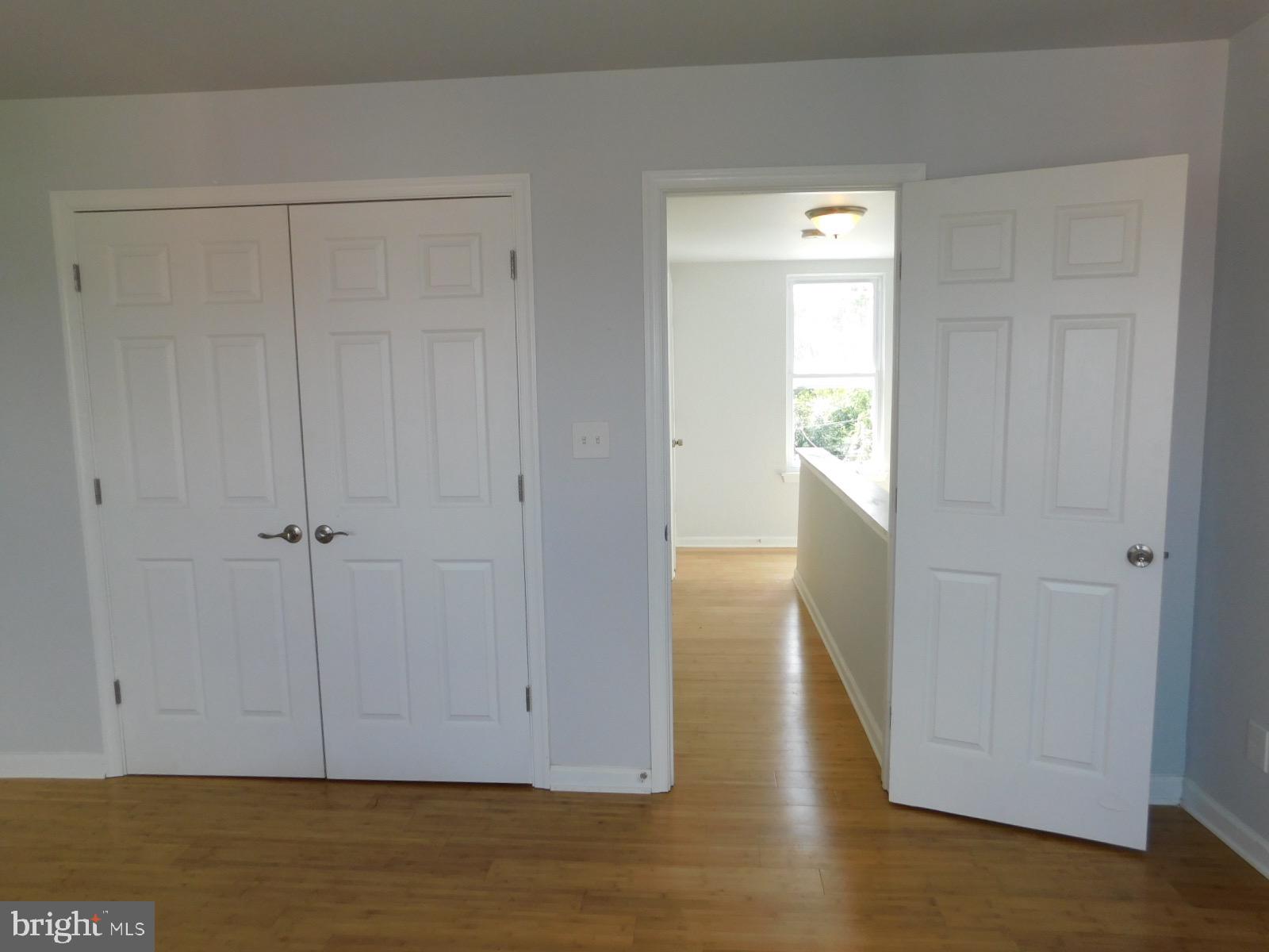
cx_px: 634
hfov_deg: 73.9
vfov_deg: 58.9
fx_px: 843
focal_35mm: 23
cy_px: 476
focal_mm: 4
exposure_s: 1/100
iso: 125
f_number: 3
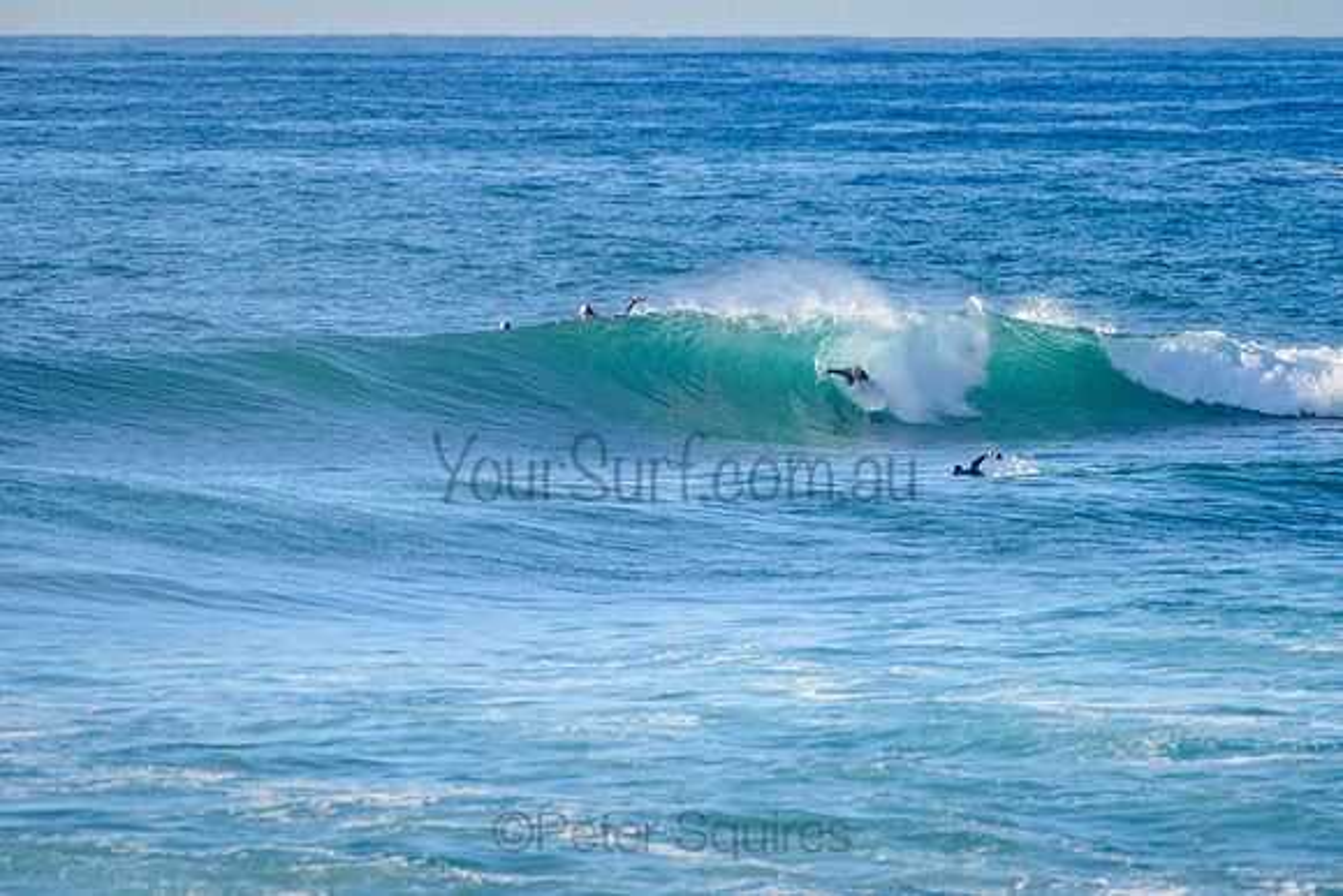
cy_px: 382
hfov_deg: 3.4
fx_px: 22881
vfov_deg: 2.2
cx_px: 824
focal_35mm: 613
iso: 250
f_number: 5.6
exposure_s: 1/2000
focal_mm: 500
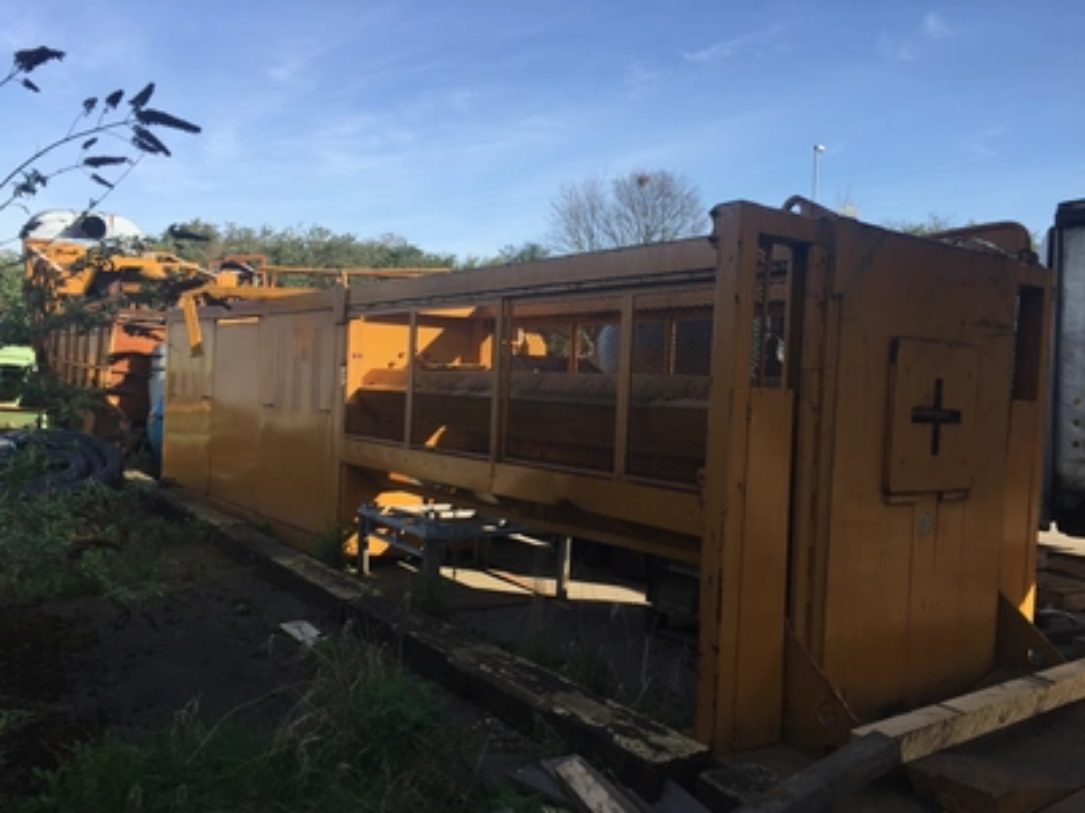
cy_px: 406
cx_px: 542
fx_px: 909
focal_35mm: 29
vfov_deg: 48.2
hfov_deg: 61.7
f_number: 2.2
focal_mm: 4.15
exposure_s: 1/1068
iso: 32
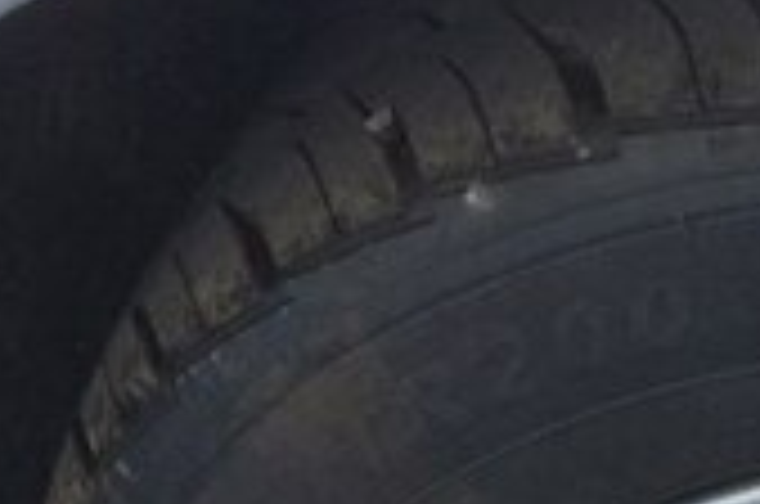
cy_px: 700
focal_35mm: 118
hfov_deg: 15.2
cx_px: 1340
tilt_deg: -48.9
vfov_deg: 11.2
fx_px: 2486
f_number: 2.2
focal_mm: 4.15
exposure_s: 1/100
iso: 40
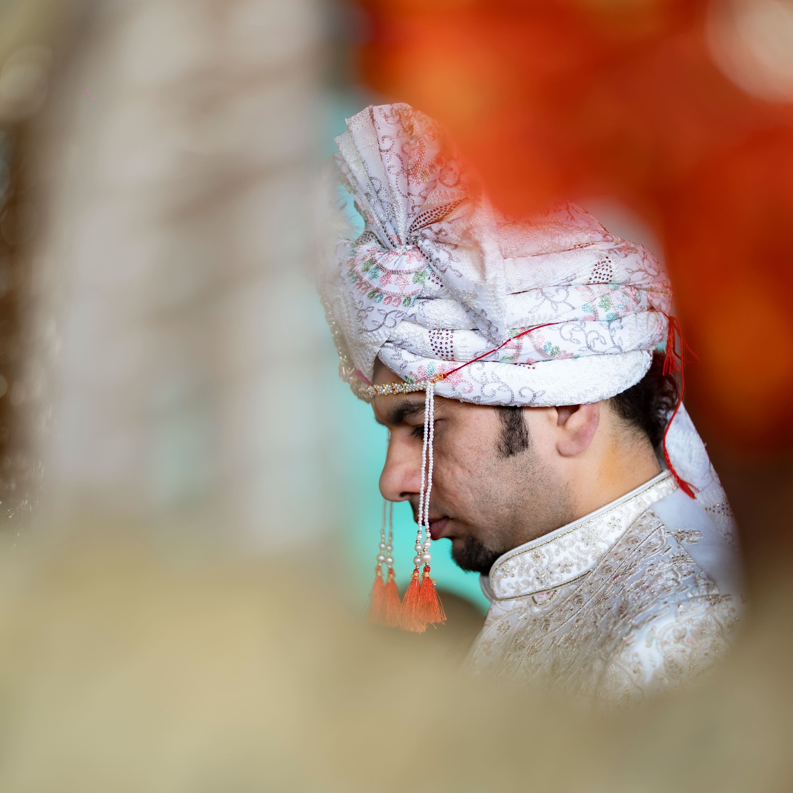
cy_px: 387
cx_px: 337
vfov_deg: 15.6
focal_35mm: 112
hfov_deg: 15.5
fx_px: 2903
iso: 160
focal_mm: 85
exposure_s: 1/500
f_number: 1.8
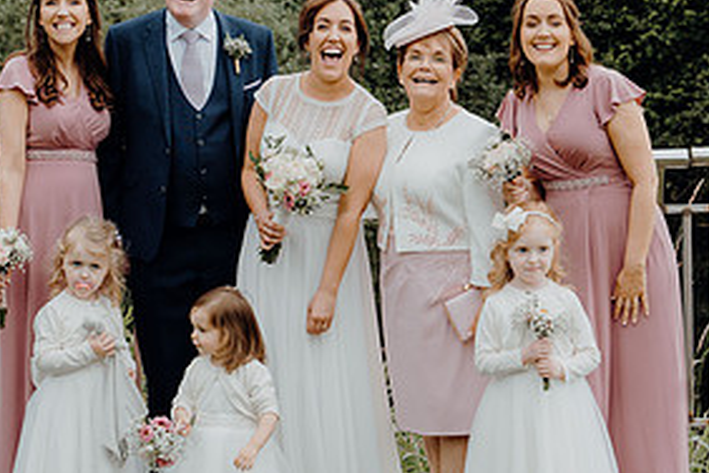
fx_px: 2068
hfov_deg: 19.5
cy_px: 150
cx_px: 332
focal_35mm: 105
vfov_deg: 13.0
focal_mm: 51
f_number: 5.6
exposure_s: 1/250
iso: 250
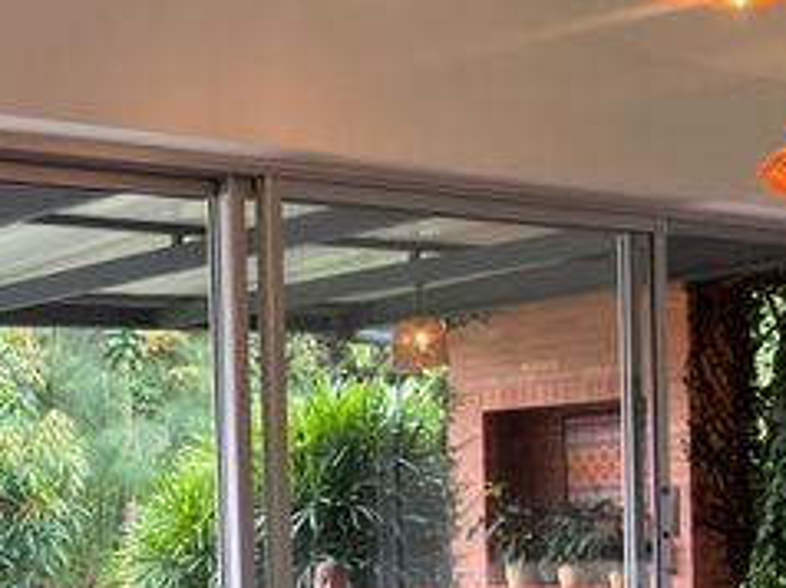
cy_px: 608
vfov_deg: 19.5
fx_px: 1656
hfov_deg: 23.6
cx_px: -230
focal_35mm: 73
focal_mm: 5.7
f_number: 1.5
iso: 64
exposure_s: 1/121
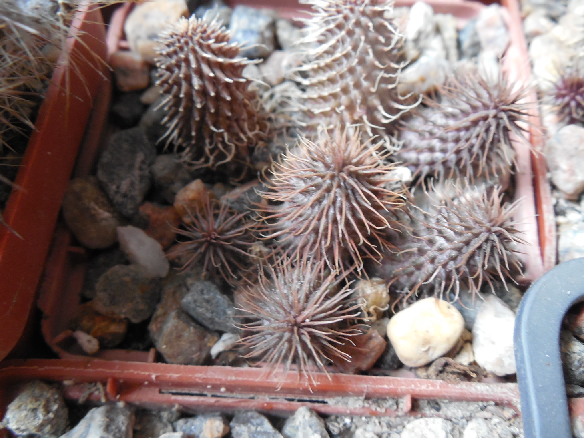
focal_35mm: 34
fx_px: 574
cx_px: 289
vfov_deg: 41.8
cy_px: 201
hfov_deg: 54.0
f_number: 3.6
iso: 400
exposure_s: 1/10
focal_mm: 5.6
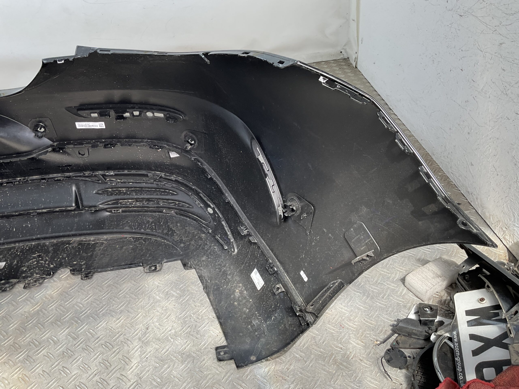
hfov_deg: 61.7
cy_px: 194
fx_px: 435
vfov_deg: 48.2
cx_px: 260
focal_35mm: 29
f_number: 1.8
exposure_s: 1/116
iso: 16
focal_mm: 3
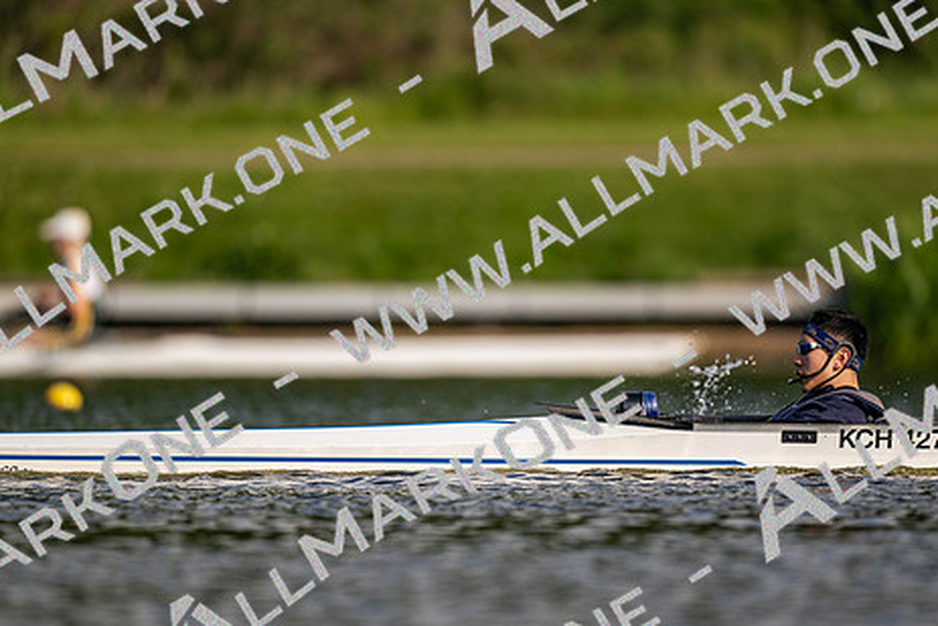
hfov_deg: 2.7
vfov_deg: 1.8
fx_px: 19599
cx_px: 581
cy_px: 370
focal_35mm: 752
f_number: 4
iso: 220
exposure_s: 1/2500
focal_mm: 600
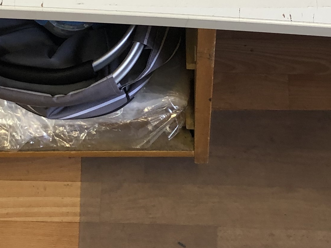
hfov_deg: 19.3
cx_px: 141
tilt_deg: -59.7
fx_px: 975
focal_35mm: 102
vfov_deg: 14.4
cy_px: 25
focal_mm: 3.99
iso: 40
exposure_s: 1/20
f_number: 1.8
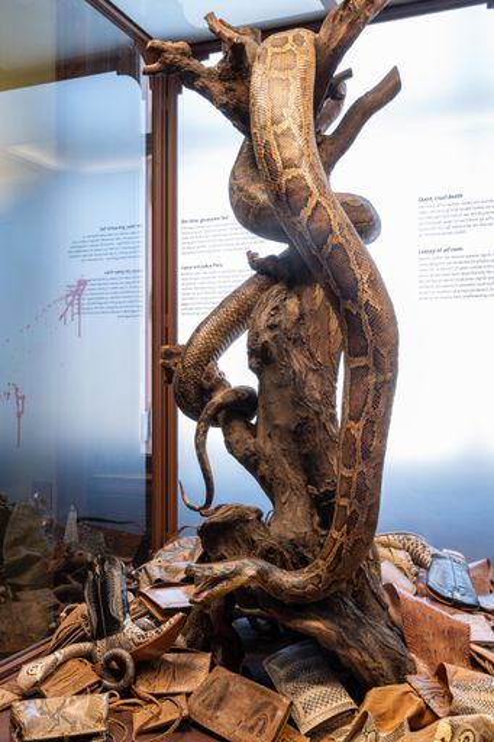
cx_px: 247
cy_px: 371
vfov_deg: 54.4
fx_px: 721
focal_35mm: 35
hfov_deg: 37.8
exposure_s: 3
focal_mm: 35
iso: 125
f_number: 11
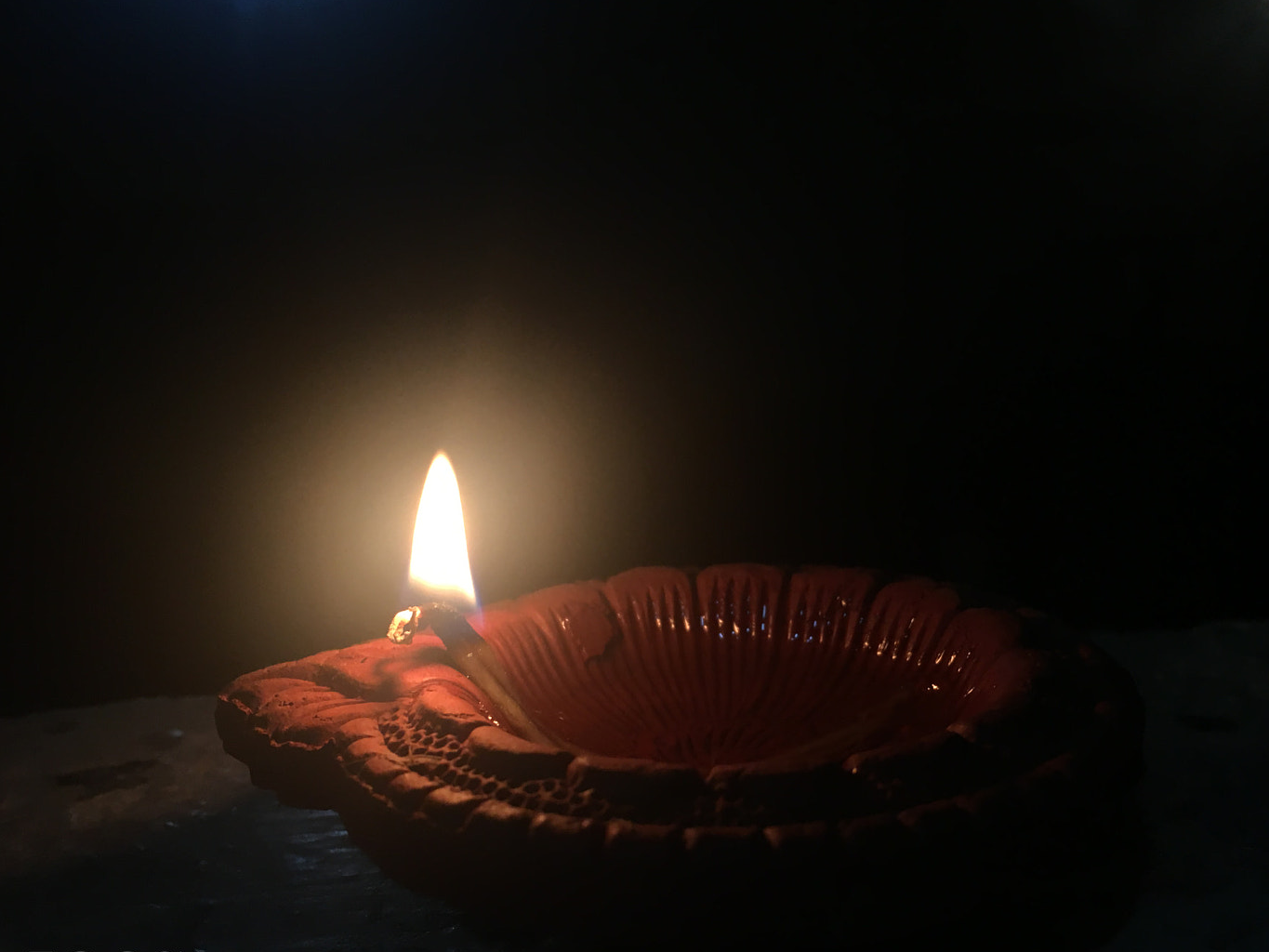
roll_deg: +2.0
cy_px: 537
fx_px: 1247
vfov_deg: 41.7
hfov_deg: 53.8
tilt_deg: -16.9
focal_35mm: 34
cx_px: 713
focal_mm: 4.15
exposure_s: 1/33
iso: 50
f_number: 2.2
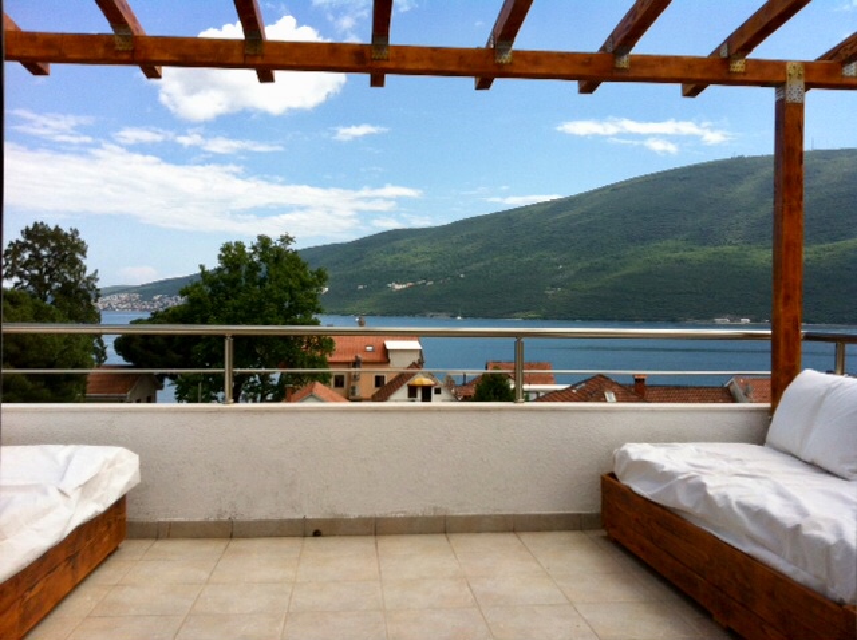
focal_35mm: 35
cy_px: 320
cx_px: 428
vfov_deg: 40.6
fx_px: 865
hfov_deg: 52.7
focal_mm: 3.85
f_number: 2.8
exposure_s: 1/1676
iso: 80
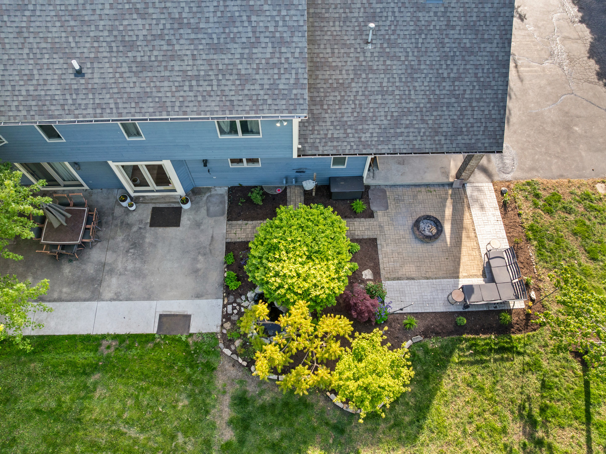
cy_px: 227
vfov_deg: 56.8
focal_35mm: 24
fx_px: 420
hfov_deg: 71.6
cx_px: 303
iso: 140
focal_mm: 12.29
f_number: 2.8
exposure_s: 1/500
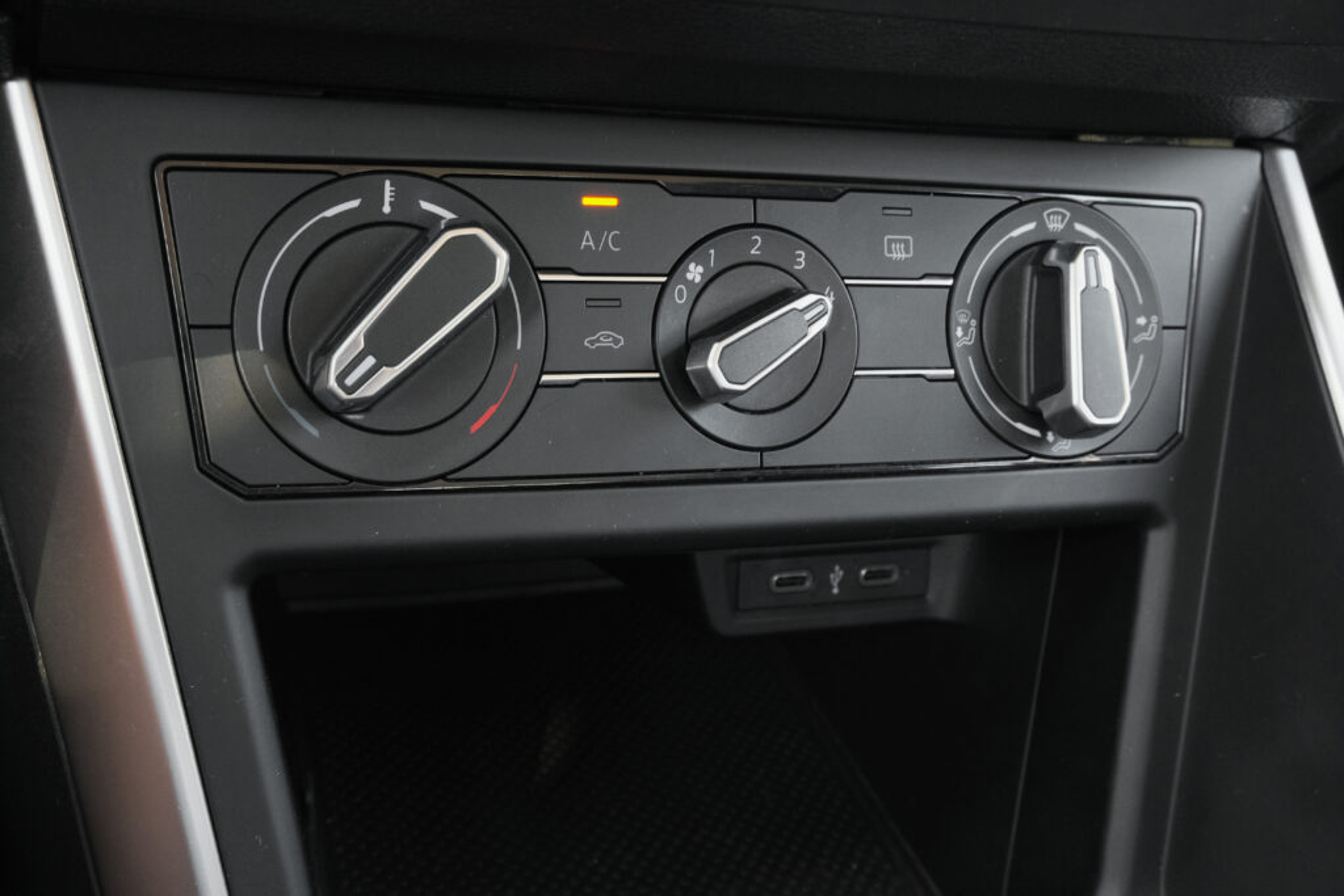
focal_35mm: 36
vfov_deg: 36.9
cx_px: 672
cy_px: 448
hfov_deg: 53.1
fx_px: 1344
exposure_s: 1/20
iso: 2000
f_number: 9
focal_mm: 24.2
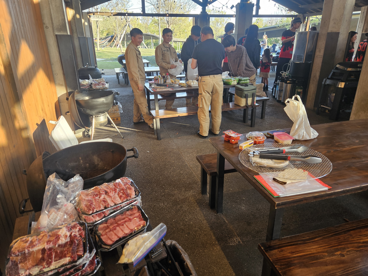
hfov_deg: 73.9
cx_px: 184
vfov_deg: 58.9
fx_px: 245
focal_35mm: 23
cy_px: 138
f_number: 1.8
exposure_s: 1/120
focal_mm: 5.4
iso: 100
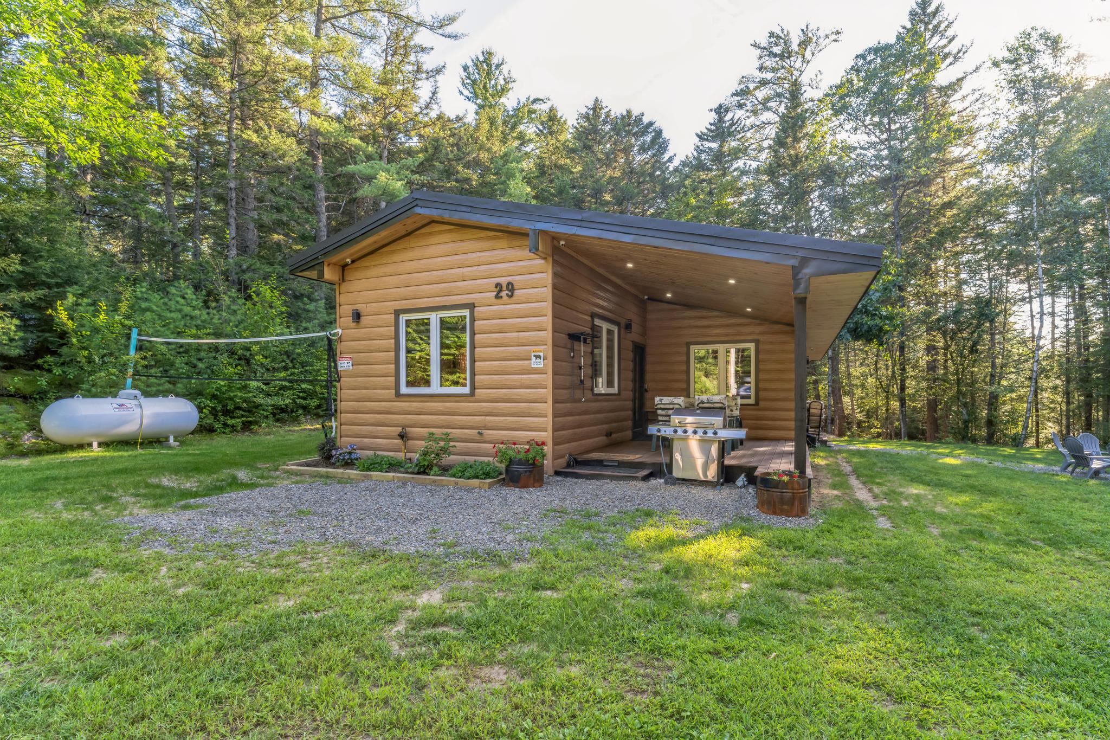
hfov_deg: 96.7
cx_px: 555
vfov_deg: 73.7
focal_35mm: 16
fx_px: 493
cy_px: 370
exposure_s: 1/15
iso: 100
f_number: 8
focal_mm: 16
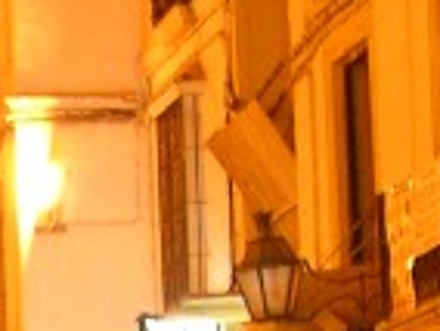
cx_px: -486
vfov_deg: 5.7
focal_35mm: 252
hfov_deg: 7.5
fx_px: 3209
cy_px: 764
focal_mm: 8.9
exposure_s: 1
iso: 200
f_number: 2.8
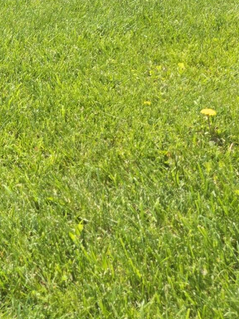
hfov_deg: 13.2
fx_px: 837
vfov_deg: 20.0
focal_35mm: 91
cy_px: -78
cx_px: -288
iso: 80
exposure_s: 1/3300
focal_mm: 6.3
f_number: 1.7
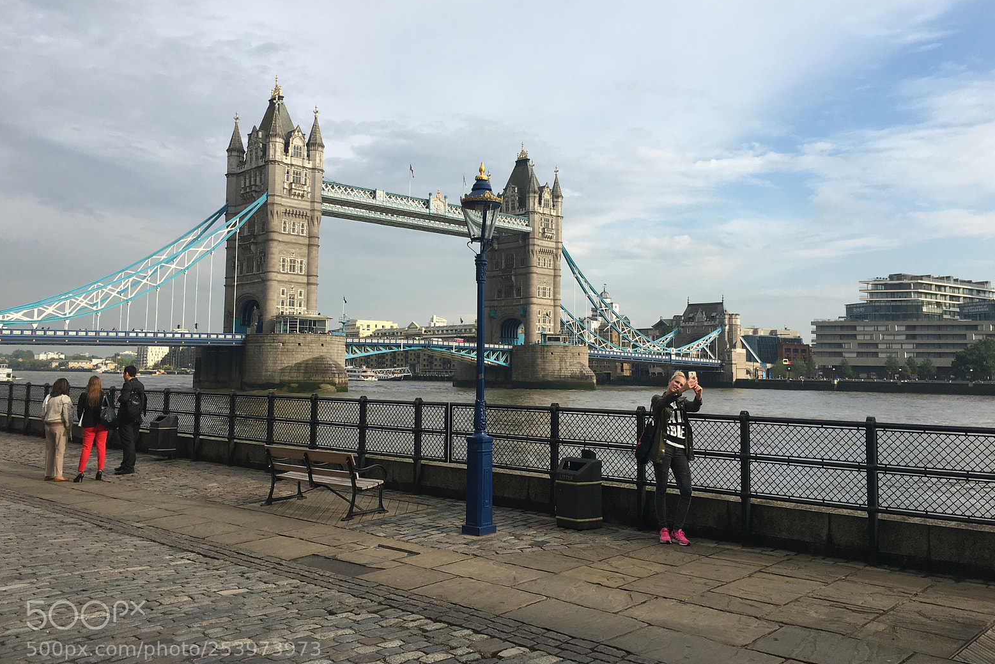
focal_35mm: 31
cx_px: 498
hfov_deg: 60.3
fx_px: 857
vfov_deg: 42.3
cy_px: 315
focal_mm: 4.15
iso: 25
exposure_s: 1/1304
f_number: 2.2
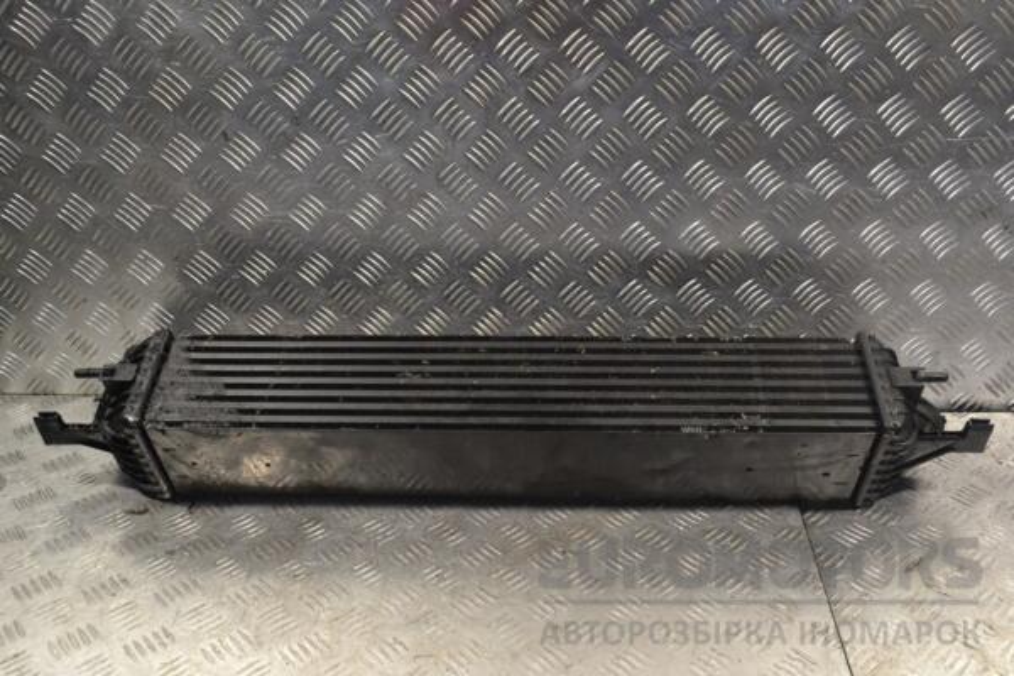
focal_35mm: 33
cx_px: 507
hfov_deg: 57.2
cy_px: 338
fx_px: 929
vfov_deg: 40.0
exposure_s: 1/250
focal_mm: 22
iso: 3200
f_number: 8
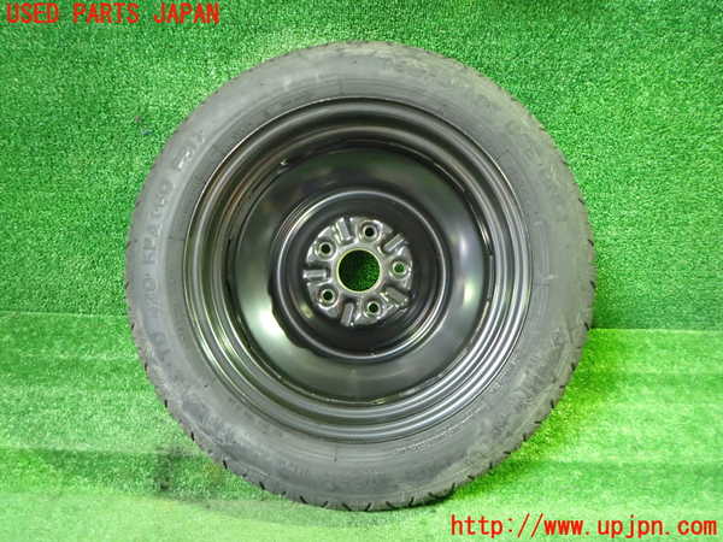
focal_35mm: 25
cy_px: 271
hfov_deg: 69.4
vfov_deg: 54.9
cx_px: 362
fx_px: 522
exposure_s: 1/30
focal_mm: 4.5
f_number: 2
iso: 800
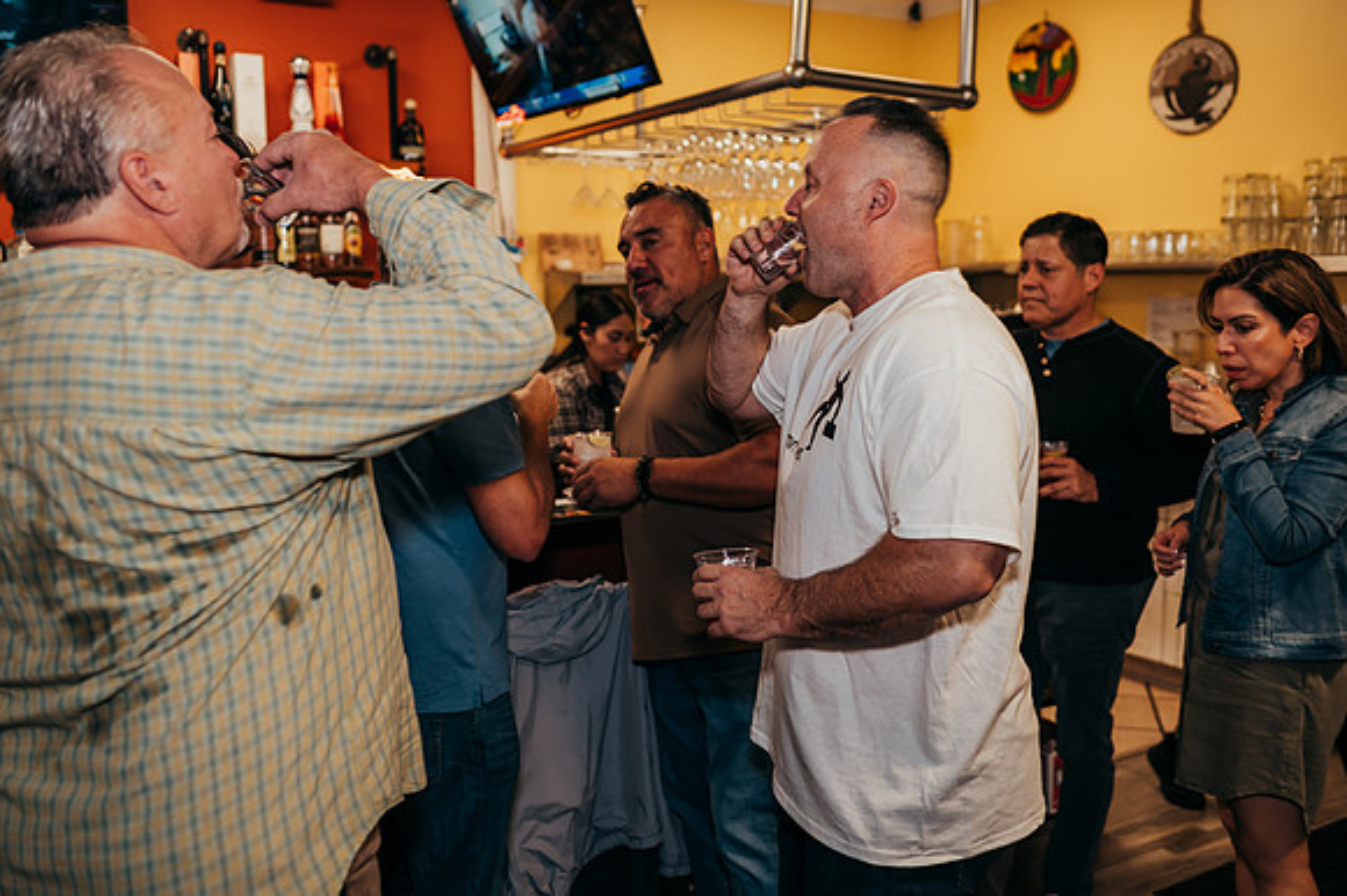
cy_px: 448
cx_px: 675
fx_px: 1332
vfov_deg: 37.2
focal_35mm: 36
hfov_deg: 53.6
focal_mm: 35
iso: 400
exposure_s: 1/125
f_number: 2.5
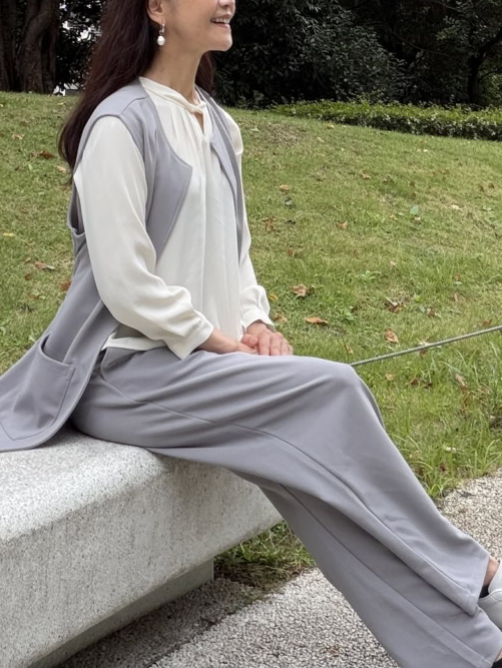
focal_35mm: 46
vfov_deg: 40.8
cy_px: 236
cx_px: 237
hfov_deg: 31.5
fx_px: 889
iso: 50
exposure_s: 1/201
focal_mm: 2.7
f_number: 1.9
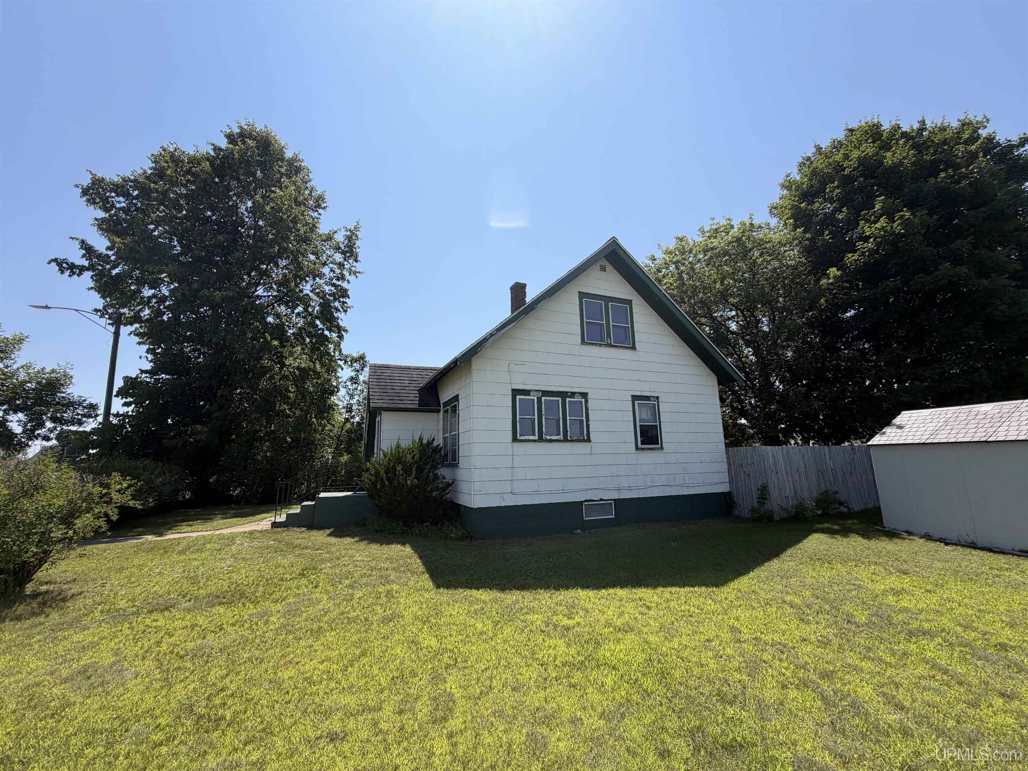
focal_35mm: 14
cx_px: 514
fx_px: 416
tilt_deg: +11.2
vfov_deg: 85.7
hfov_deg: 102.1
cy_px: 386
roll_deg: +2.3
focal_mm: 2.22
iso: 20
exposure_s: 1/820
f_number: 2.2
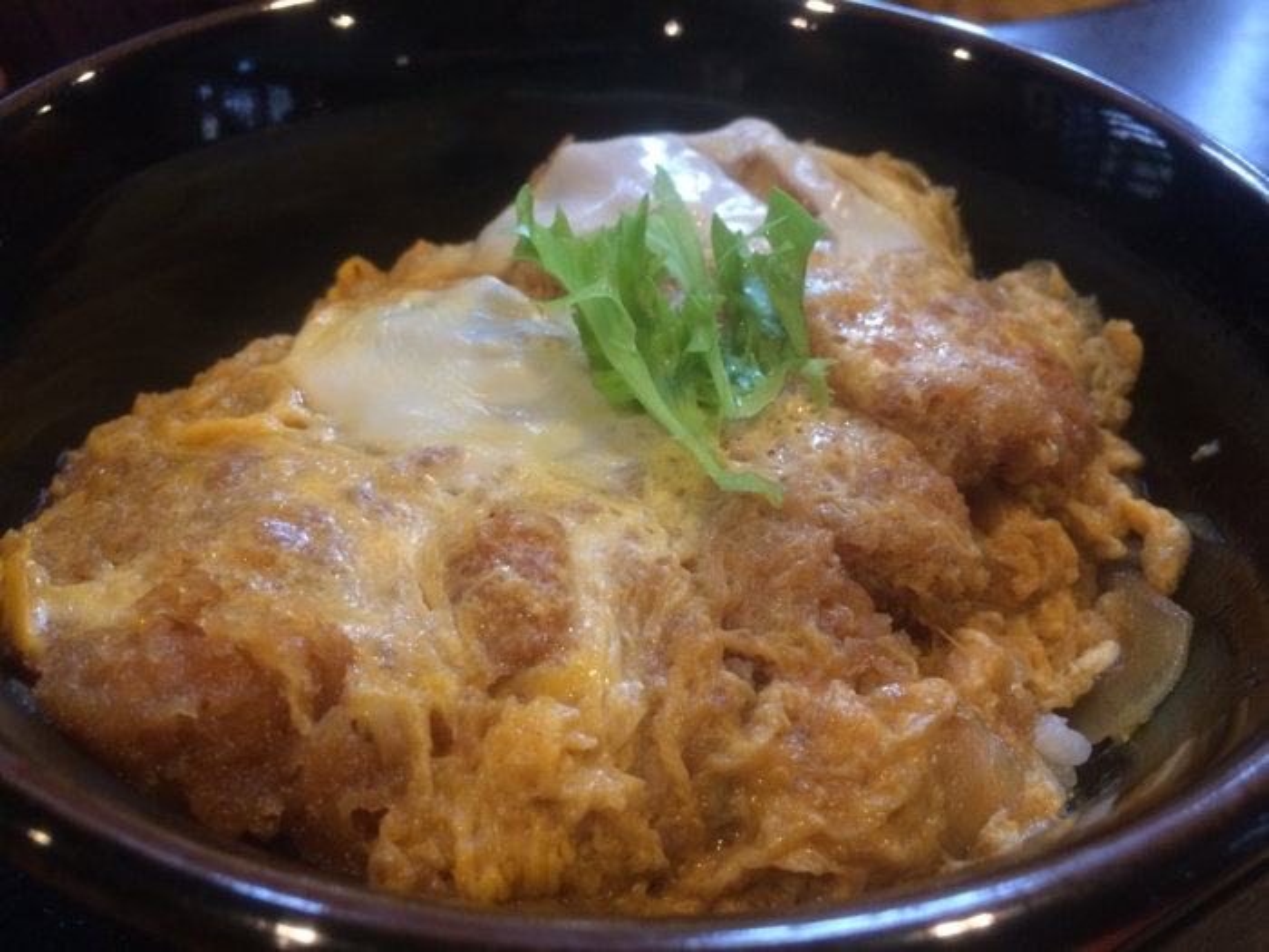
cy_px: 476
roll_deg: -3.5
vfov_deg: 48.2
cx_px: 634
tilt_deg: -42.3
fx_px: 1063
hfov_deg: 61.7
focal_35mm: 29
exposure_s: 1/33
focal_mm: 4.15
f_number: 2.2
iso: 250
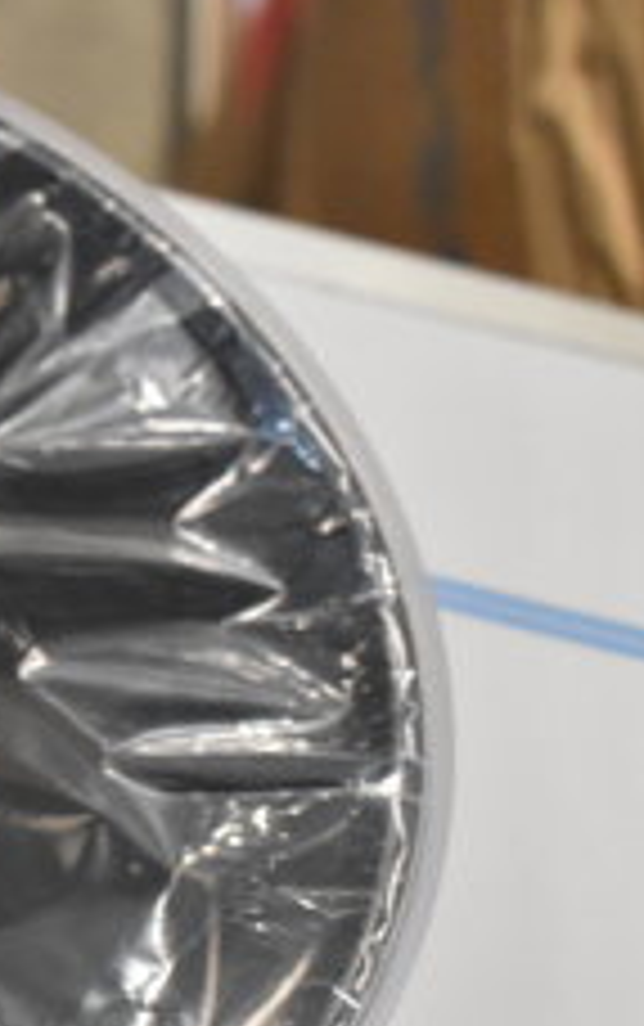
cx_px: -639
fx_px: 2745
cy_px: 790
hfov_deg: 11.9
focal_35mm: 98
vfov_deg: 21.0
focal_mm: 24
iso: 2500
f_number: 3.8
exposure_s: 1/40
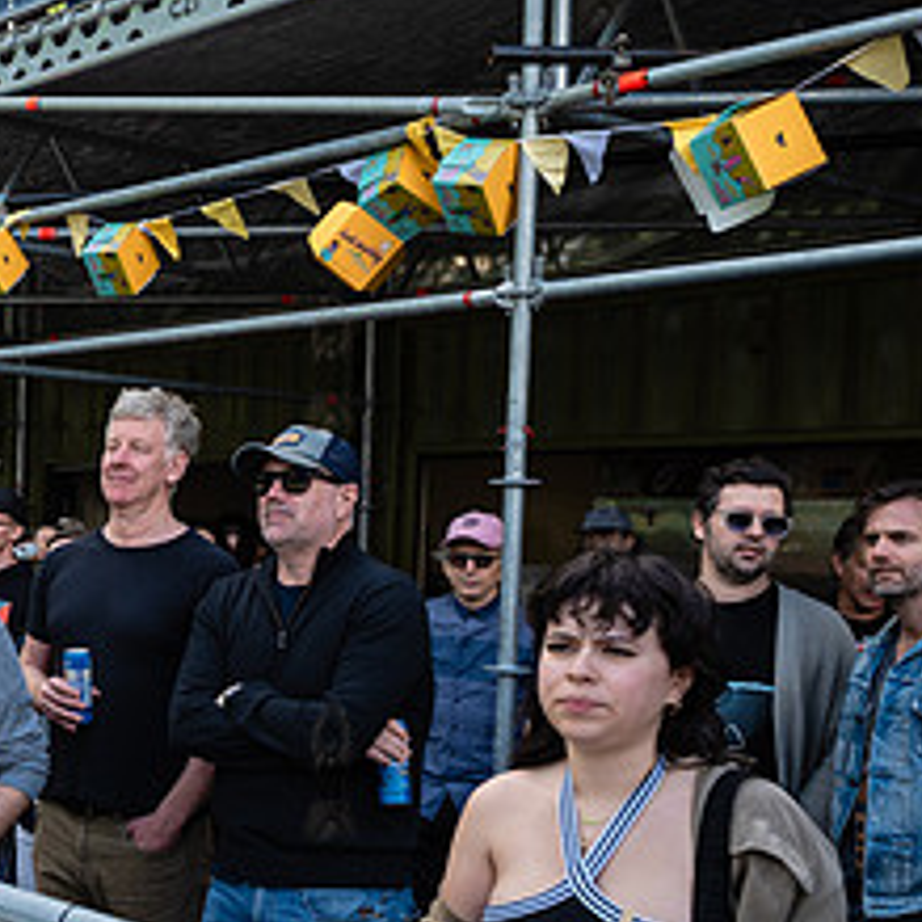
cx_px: -215
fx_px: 1627
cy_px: 562
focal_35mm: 54
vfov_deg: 31.5
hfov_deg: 27.4
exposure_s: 1/160
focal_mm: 24
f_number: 5.6
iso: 200
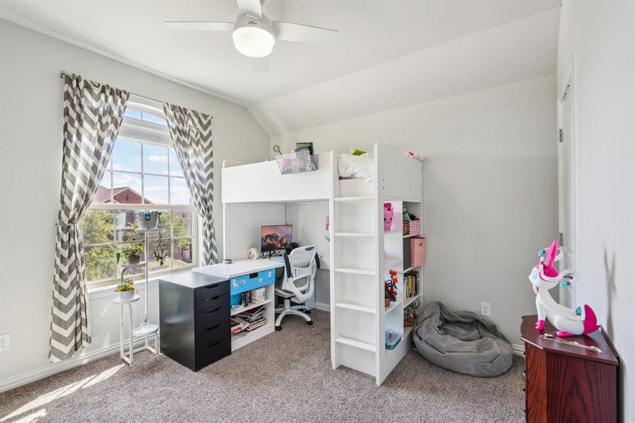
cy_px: 212
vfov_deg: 73.7
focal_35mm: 16
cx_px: 318
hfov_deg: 96.8
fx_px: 282
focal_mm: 16
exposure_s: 1/30
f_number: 8
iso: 400
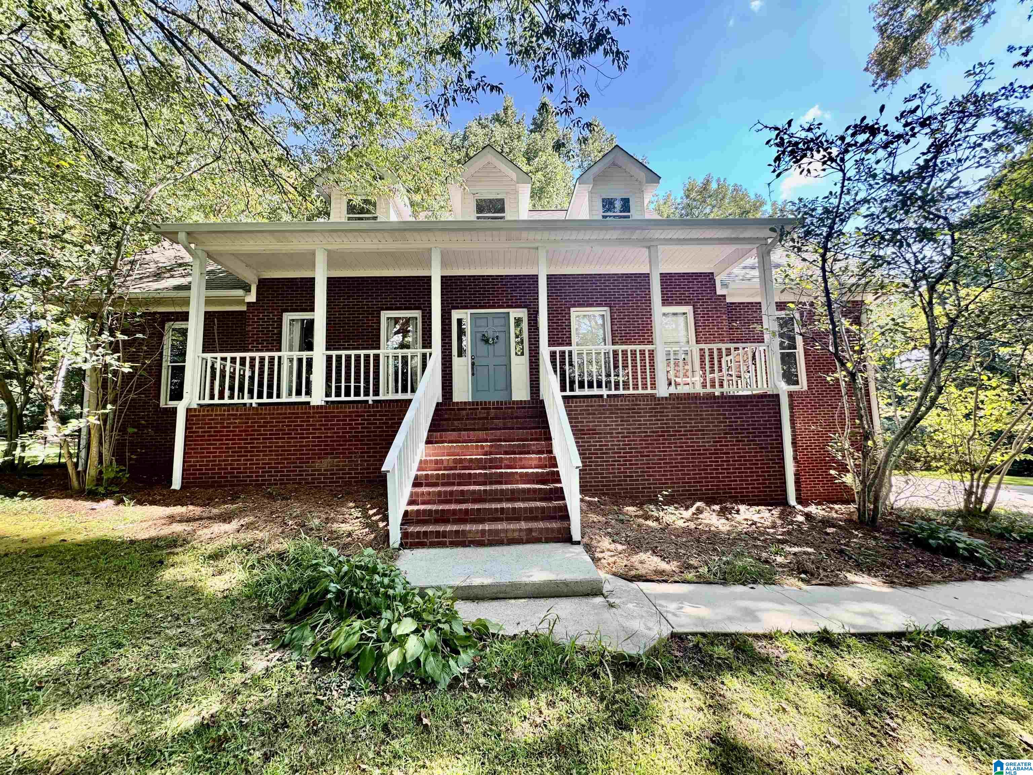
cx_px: 516
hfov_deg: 102.1
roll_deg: +1.6
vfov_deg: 85.7
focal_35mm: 14
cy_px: 388
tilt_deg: +5.8
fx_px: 418
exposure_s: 1/99
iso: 50
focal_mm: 2.22
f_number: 2.2
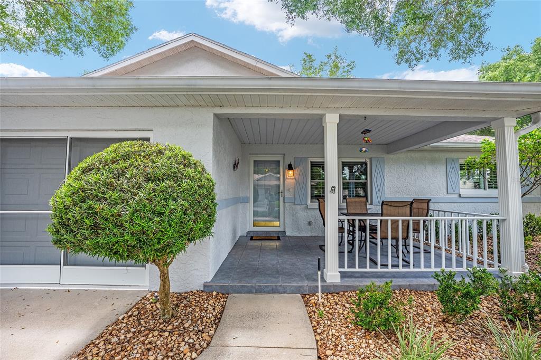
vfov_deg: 81.2
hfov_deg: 104.3
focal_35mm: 14
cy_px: 180
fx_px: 210
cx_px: 270
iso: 800
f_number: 7.1
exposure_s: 1/200
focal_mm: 14
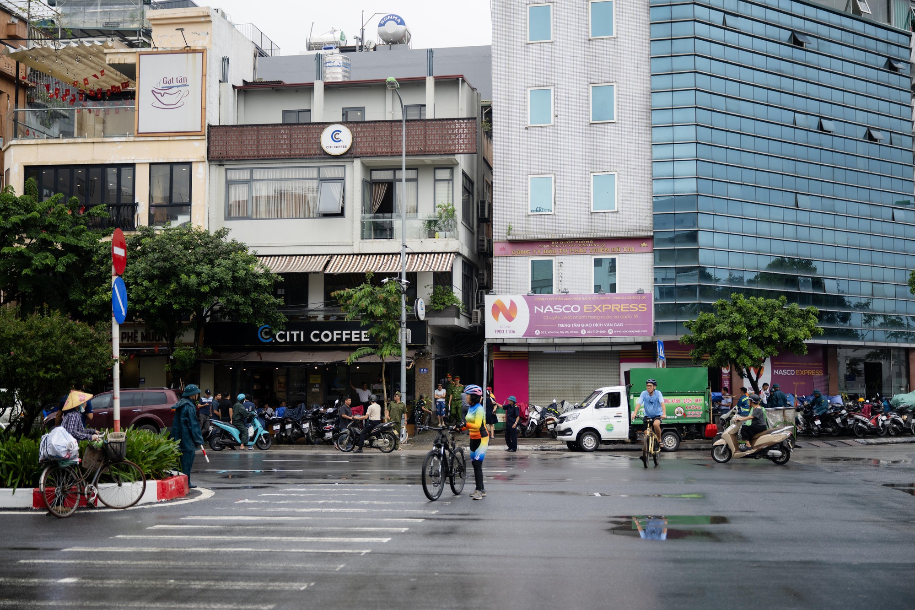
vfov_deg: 29.9
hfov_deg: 43.6
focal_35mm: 45
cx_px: 458
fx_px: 1144
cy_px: 305
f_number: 2.8
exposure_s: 1/2000
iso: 250
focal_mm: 45
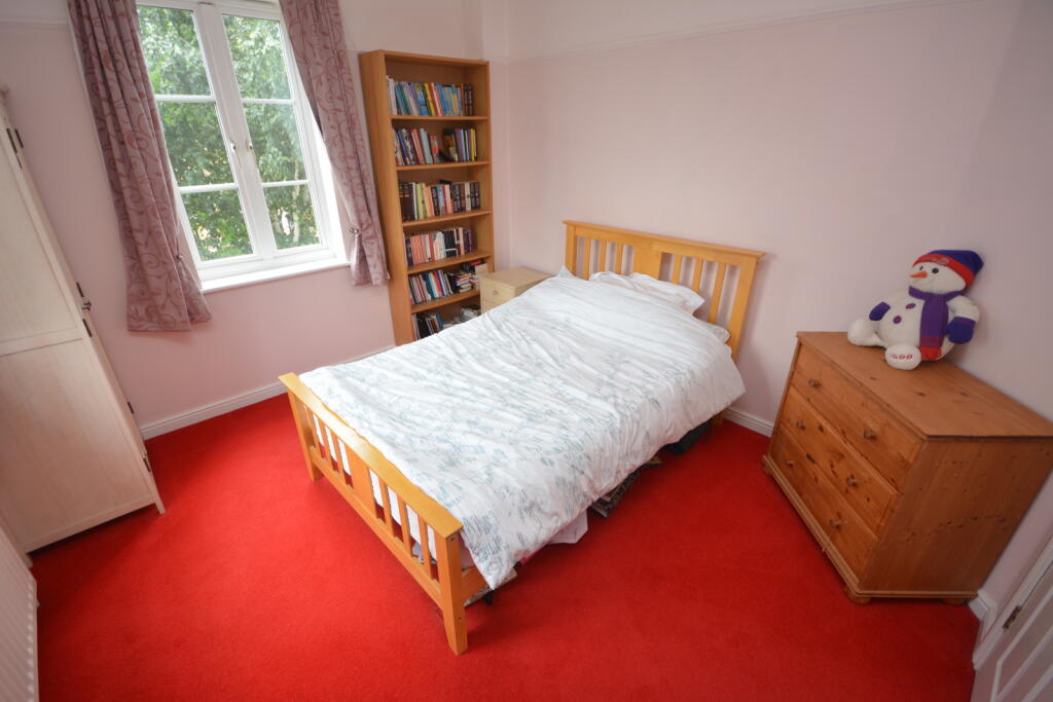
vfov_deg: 77.3
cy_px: 351
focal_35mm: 15
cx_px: 526
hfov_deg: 100.4
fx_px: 439
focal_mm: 10
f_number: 4
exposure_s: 1/60
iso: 250
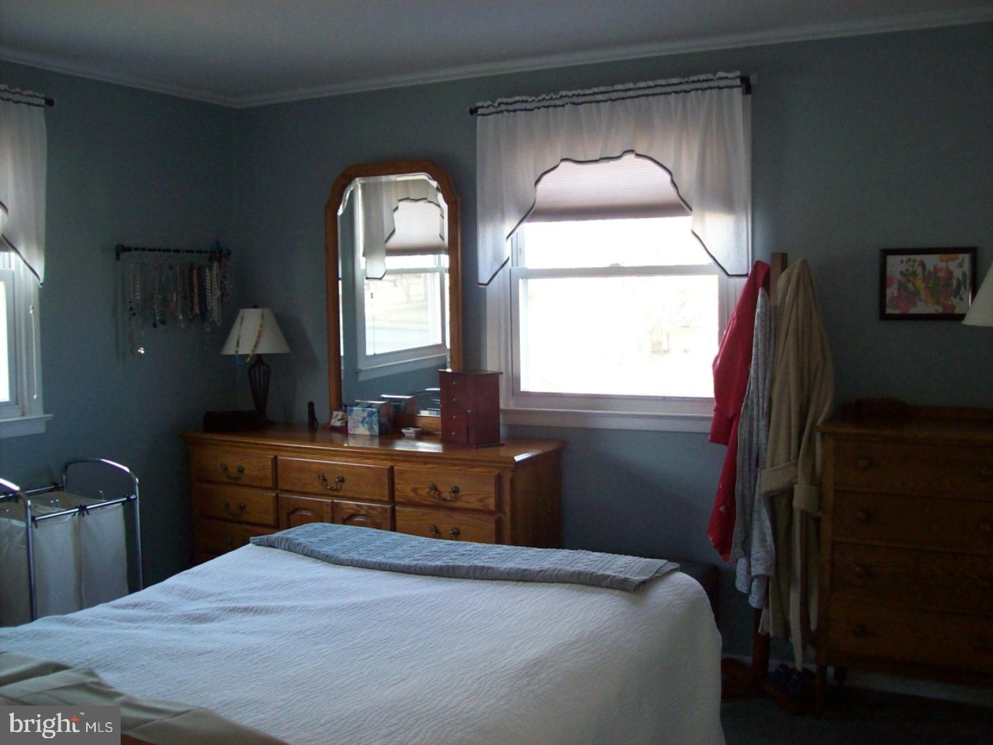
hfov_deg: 51.4
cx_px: 496
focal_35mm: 36
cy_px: 372
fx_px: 1033
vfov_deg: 39.7
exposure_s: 1/64
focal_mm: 6
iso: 200
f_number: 2.7
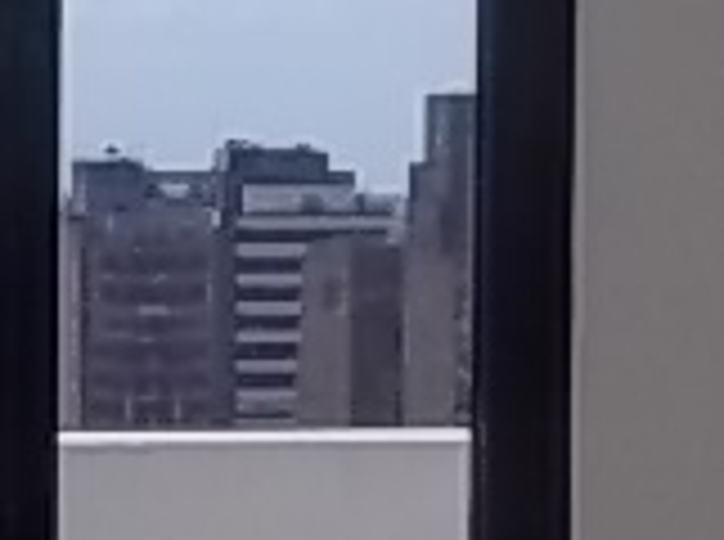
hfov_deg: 6.8
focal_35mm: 287
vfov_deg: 5.1
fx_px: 5989
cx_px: -369
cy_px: 572
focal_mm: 6.5
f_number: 8
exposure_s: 1/320
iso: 80
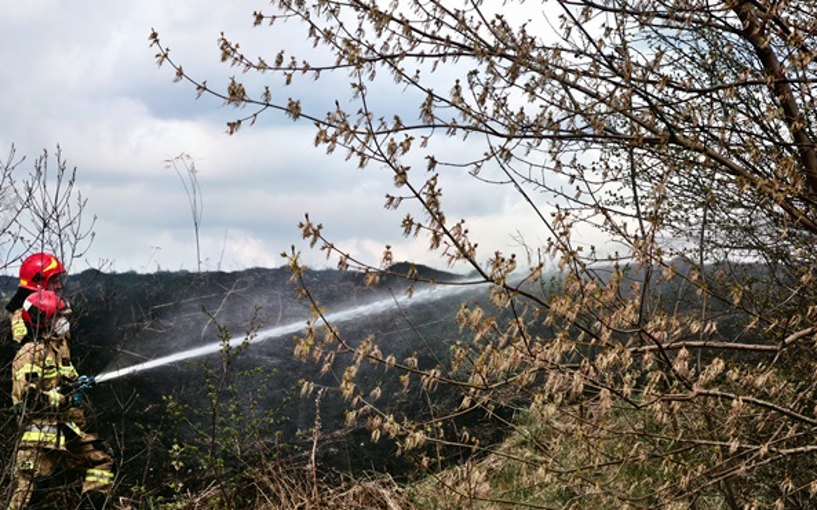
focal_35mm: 146
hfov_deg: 14.3
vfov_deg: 9.0
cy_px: 356
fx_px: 3249
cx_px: 320
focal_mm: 16.85
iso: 50
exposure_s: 1/840
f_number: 3.5
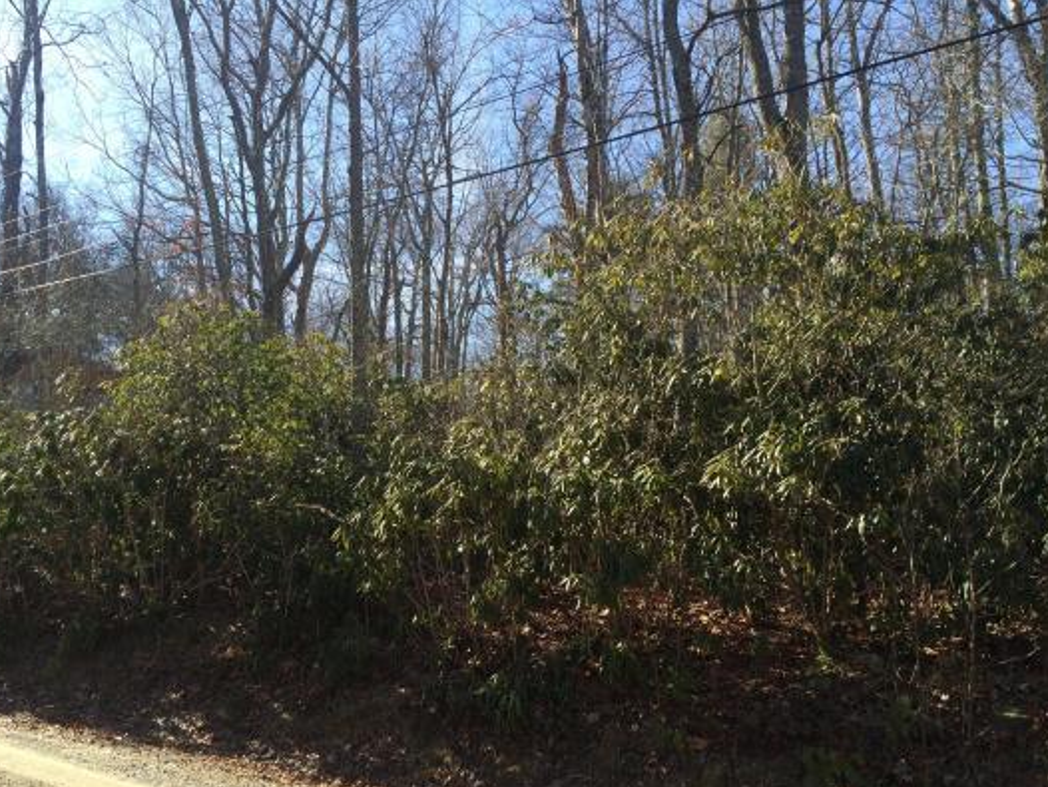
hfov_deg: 56.7
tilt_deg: +10.8
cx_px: 488
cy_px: 432
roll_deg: +1.7
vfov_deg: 44.1
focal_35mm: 32
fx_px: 969
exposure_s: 1/662
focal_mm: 4.15
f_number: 2.2
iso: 32
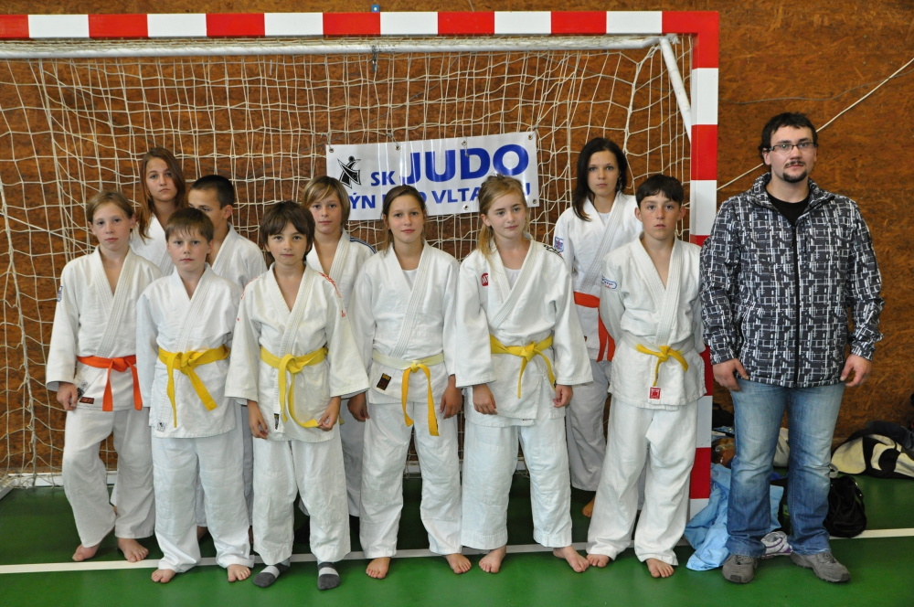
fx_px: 913
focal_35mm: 36
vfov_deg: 36.8
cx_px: 457
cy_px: 304
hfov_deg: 53.2
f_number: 5
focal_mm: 24
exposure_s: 1/100
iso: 1600
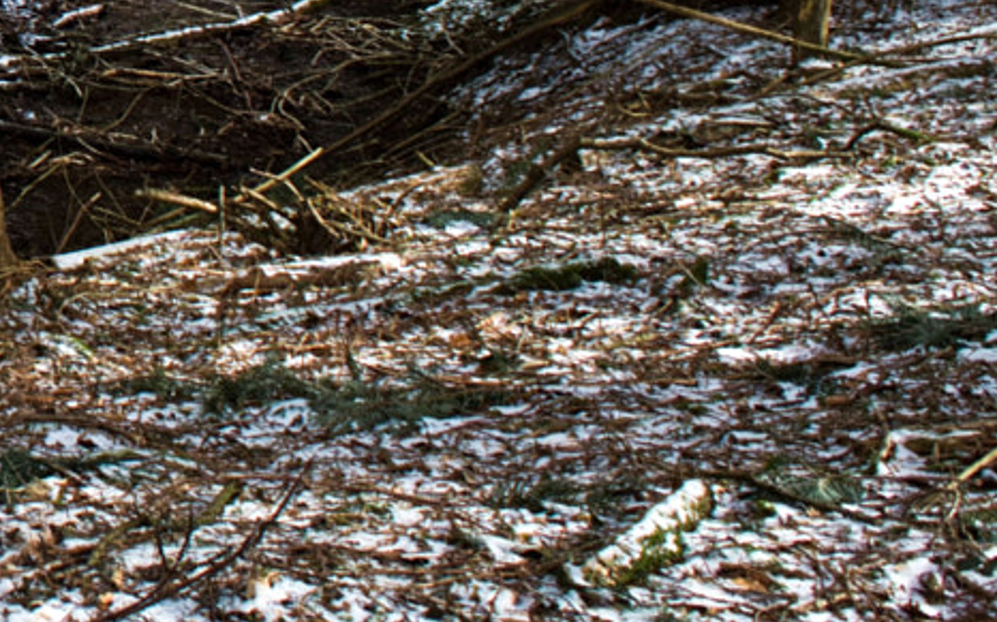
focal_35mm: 121
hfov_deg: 14.6
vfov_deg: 10.3
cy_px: -420
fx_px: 3287
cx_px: -914
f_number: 8
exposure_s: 1/30
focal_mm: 18
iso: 180
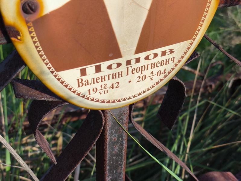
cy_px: 90
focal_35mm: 50
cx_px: 120
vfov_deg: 29.1
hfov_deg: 38.2
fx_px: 348
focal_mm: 4.71
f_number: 1.7
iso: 50
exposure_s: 1/1201
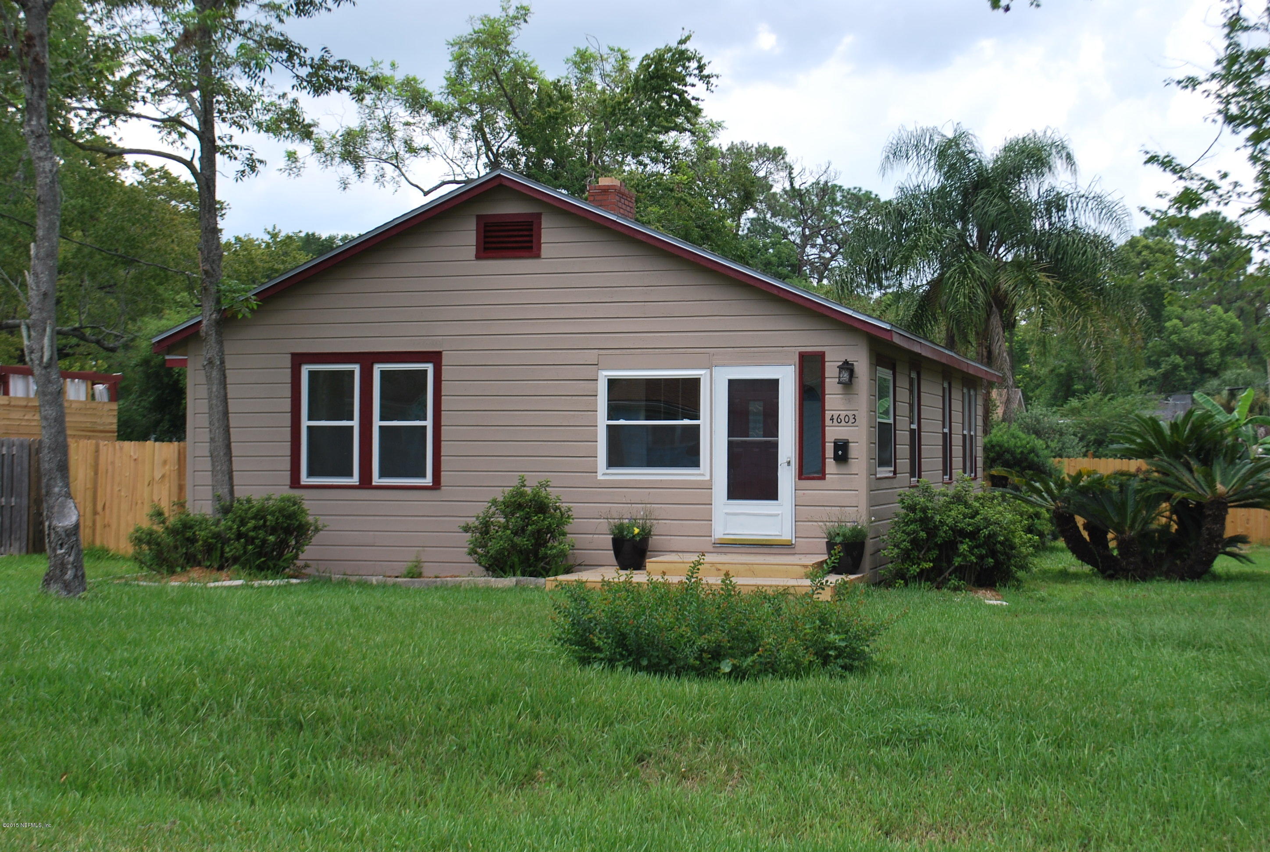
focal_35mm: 51
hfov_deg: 38.8
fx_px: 1803
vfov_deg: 26.6
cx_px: 635
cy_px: 426
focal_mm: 34
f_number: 6.3
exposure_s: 1/160
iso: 100
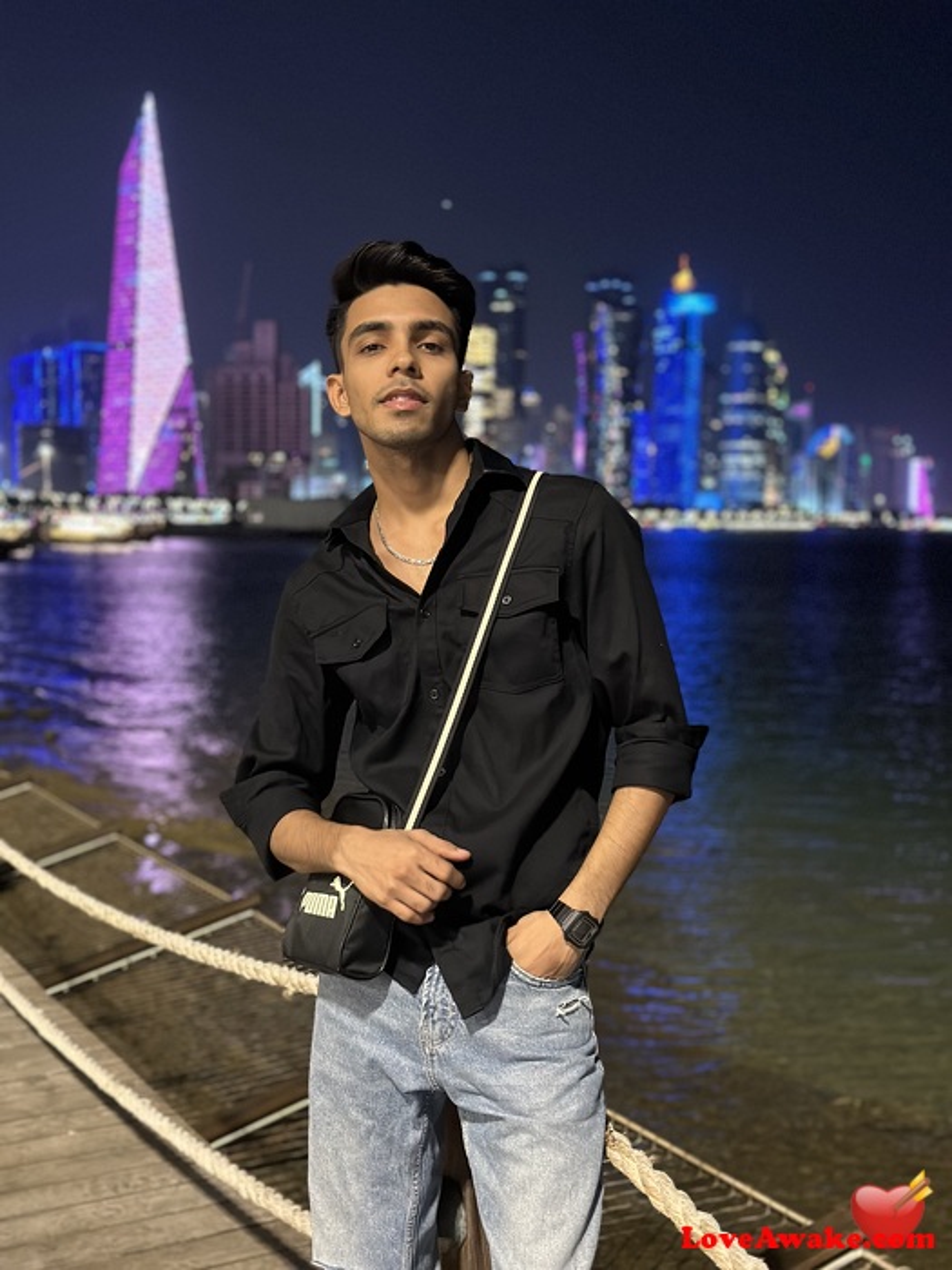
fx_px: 1760
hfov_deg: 30.3
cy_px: 635
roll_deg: -1.7
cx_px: 476
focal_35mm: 48
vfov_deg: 39.7
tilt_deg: -3.1
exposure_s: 1/20
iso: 1000
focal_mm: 6.86
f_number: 1.78
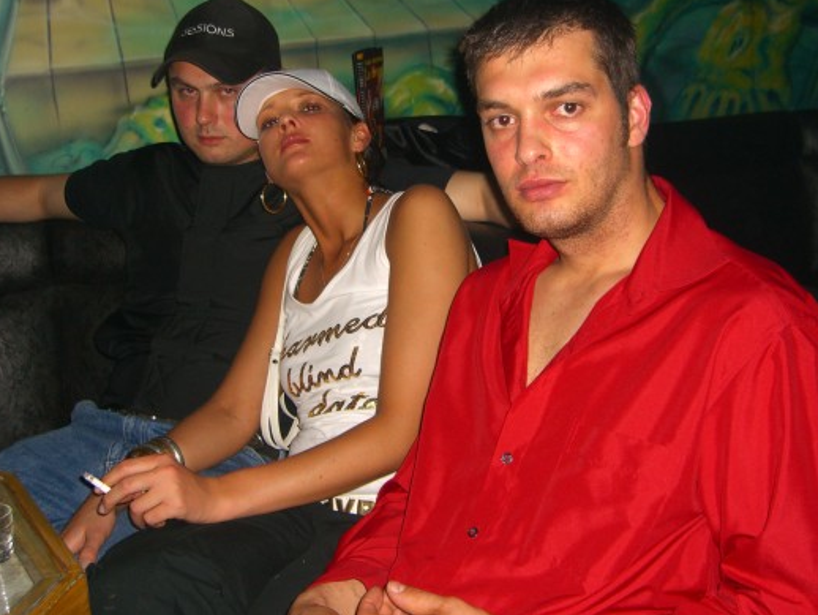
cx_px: 433
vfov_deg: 32.9
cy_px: 267
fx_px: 1040
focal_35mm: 44
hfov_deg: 42.9
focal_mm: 7.9
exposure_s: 1/60
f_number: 2.8
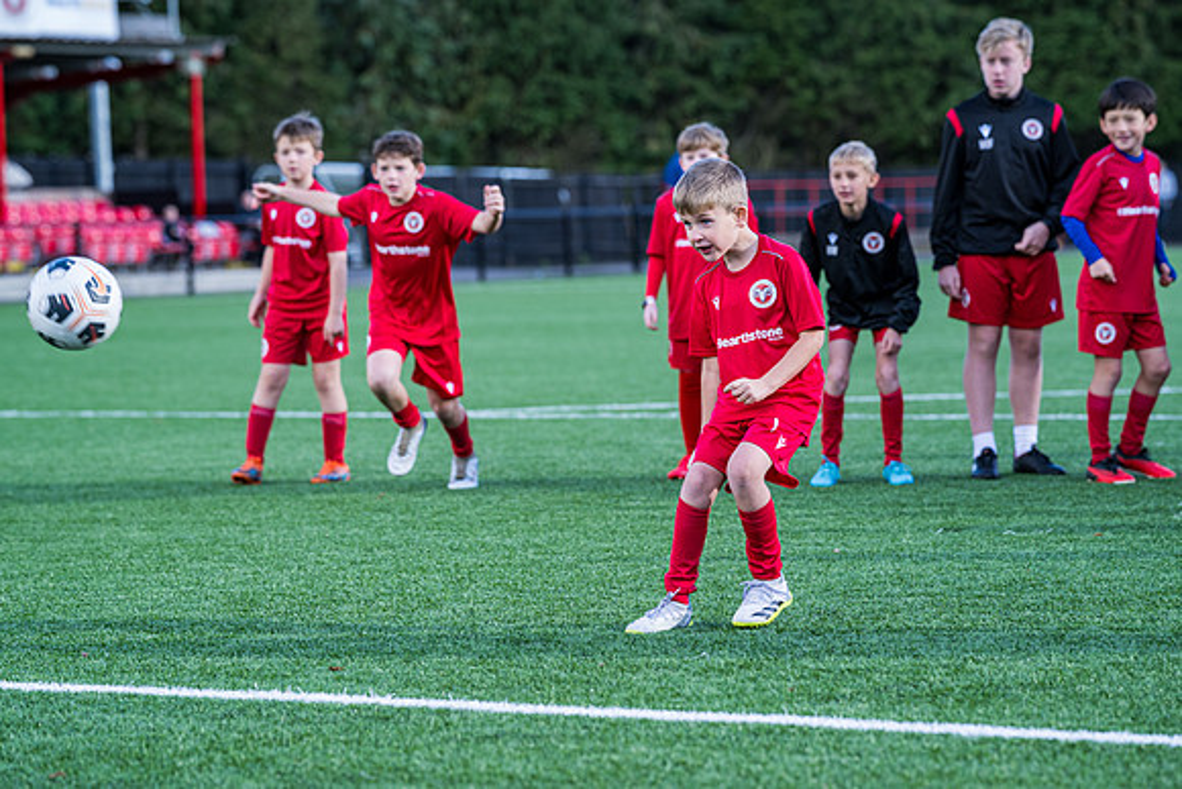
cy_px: 392
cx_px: 591
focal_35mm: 136
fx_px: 4457
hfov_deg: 15.1
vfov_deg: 10.1
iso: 400
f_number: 4
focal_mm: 135
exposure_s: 1/640
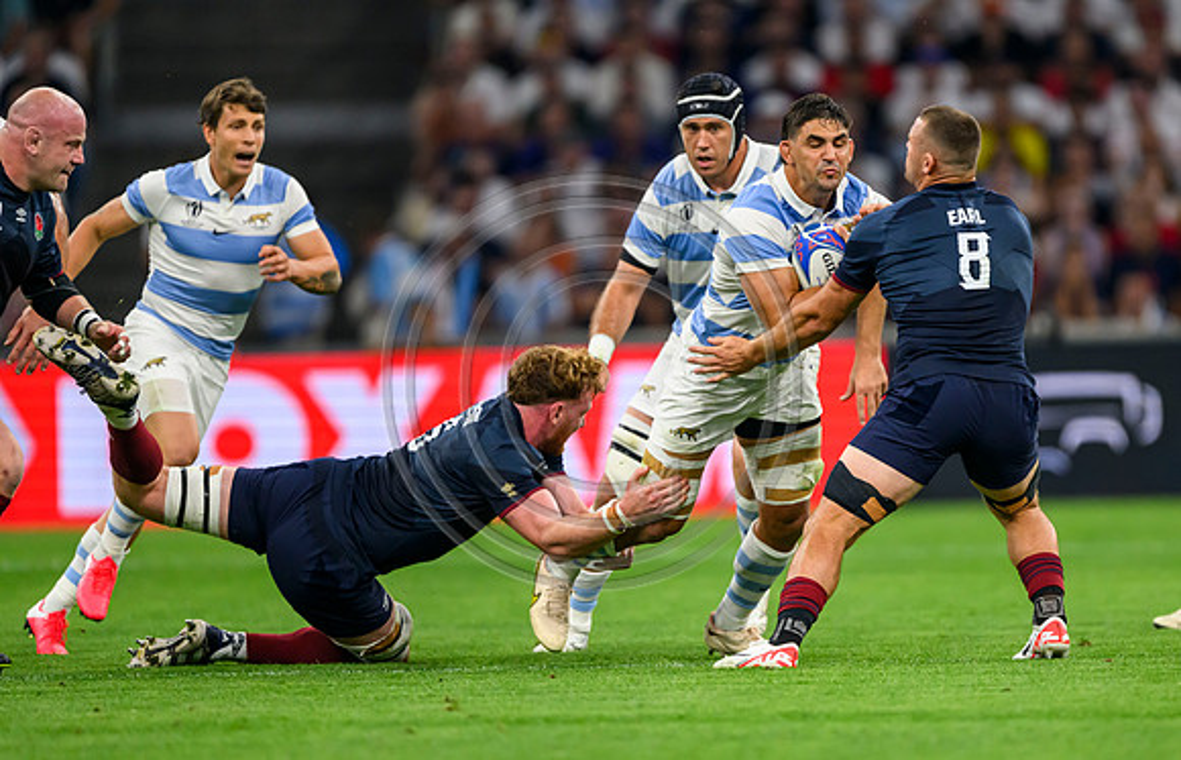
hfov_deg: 3.1
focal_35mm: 667
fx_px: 21635
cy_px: 464
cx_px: 695
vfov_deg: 2.0
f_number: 4
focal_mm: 560
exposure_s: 1/1250
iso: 3200
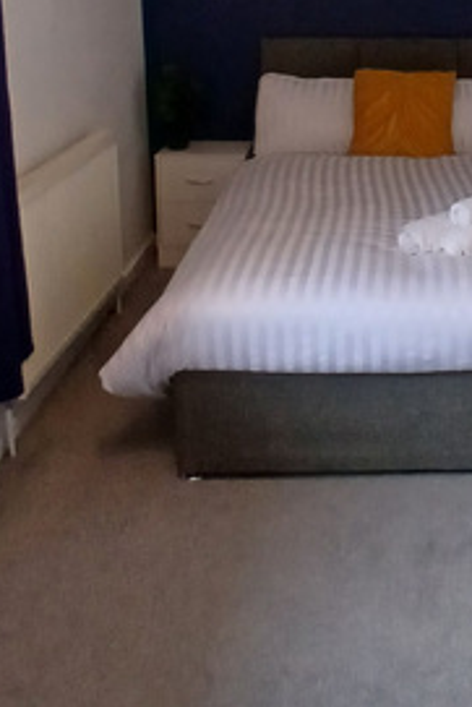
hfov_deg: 27.7
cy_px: 83
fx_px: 923
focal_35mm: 47
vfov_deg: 39.2
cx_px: 415
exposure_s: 1/33.3
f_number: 2.2
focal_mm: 1.4
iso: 160
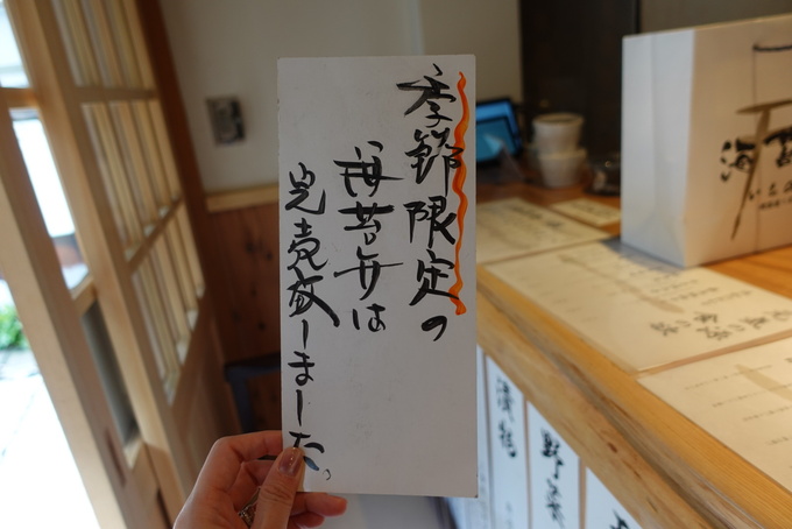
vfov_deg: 53.2
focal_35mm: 24
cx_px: 396
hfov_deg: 73.7
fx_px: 528
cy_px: 264
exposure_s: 1/100
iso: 125
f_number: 2
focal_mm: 9.4
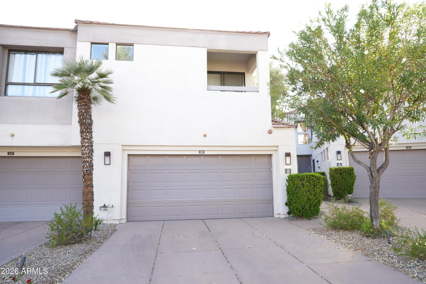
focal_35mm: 24
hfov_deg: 73.7
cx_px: 213
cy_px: 142
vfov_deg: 53.1
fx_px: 284
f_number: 11
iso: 200
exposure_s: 1/15
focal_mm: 24
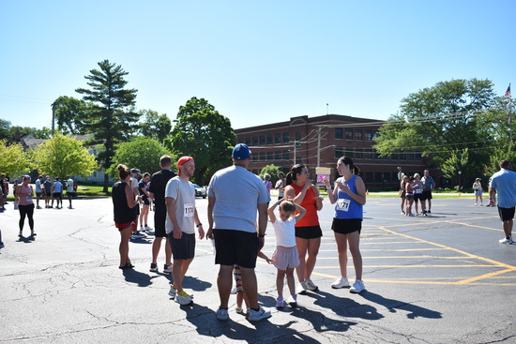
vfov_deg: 40.0
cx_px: 258
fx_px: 473
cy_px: 172
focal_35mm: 33
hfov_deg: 57.2
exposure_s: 1/1600
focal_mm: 22
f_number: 6.3
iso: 400
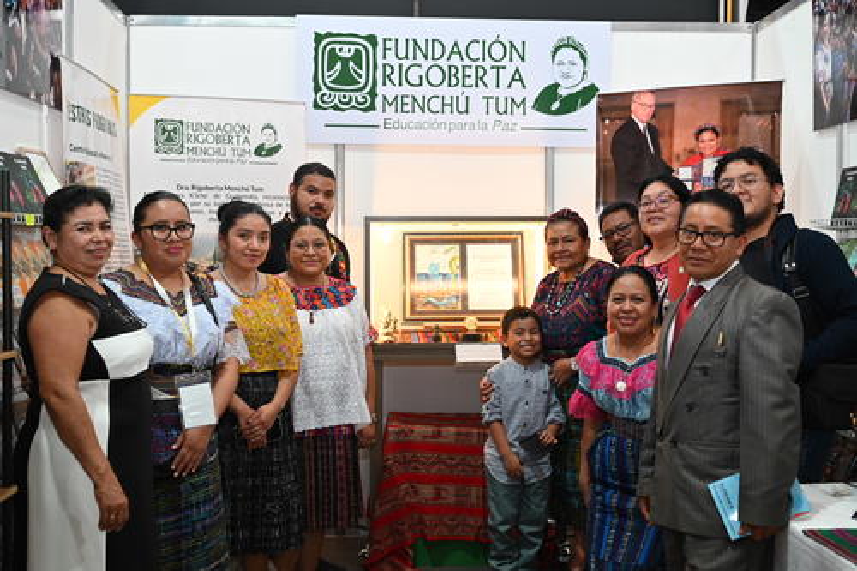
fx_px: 952
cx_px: 428
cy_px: 286
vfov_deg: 33.4
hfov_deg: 48.5
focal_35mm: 40
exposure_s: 1/60
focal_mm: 40
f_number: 4
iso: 360
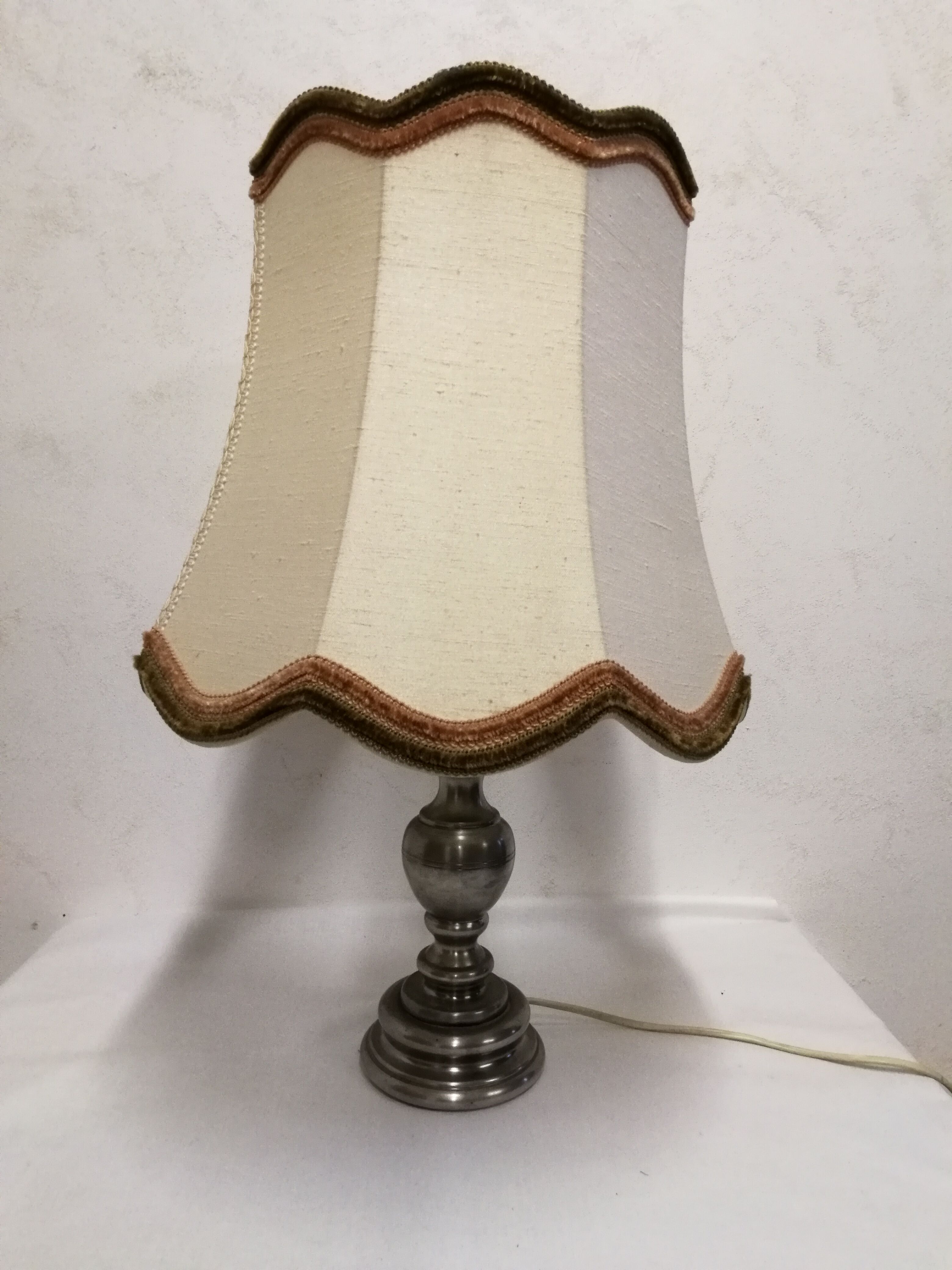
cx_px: 476
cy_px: 635
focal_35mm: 24
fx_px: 880
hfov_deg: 56.8
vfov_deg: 71.6
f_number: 2.2
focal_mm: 2.38
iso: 100
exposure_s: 1/50
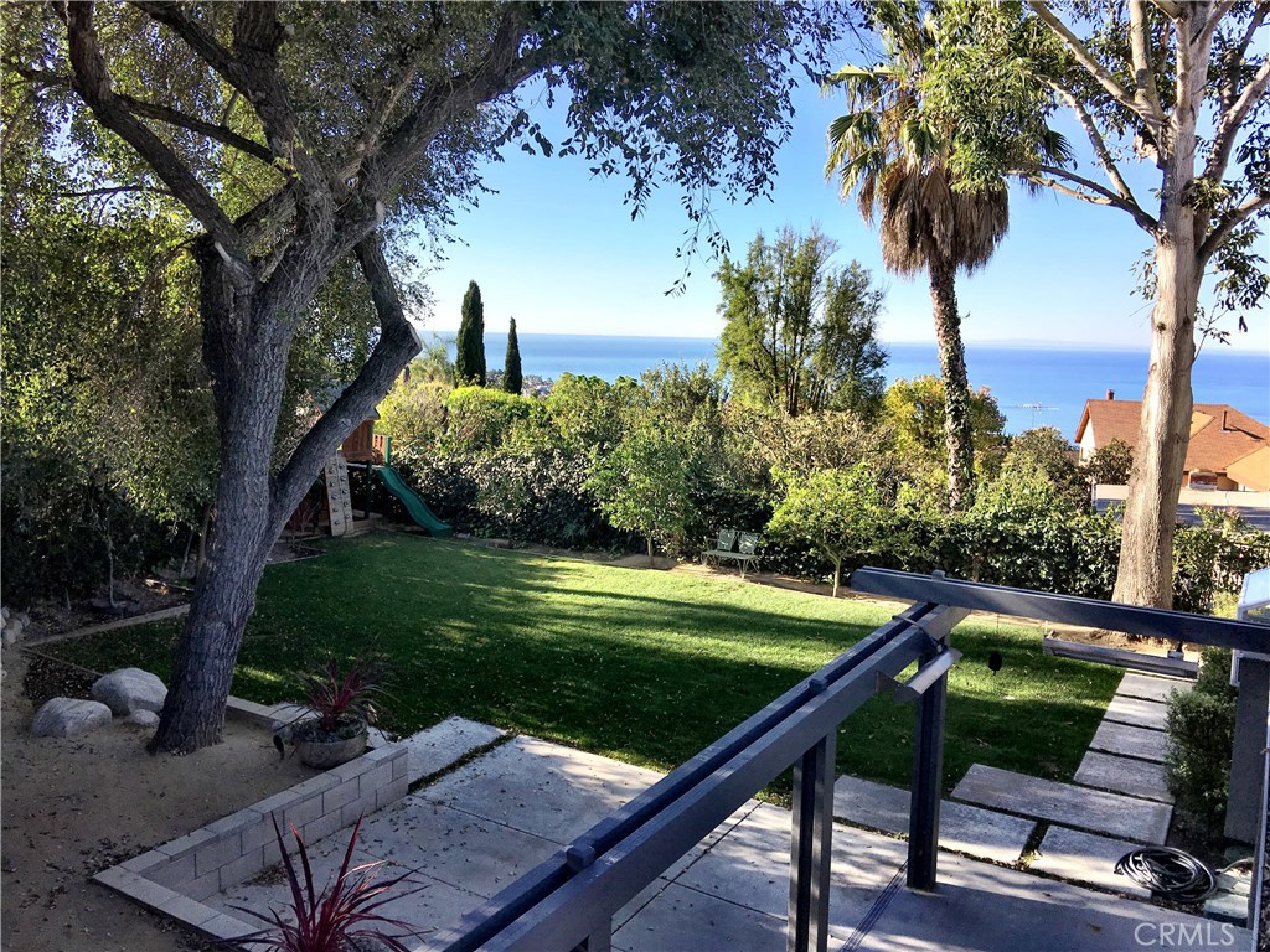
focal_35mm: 29
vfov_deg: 48.2
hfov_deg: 61.7
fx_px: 1064
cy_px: 476
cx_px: 635
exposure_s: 1/855
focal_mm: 4.15
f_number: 2.2
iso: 25
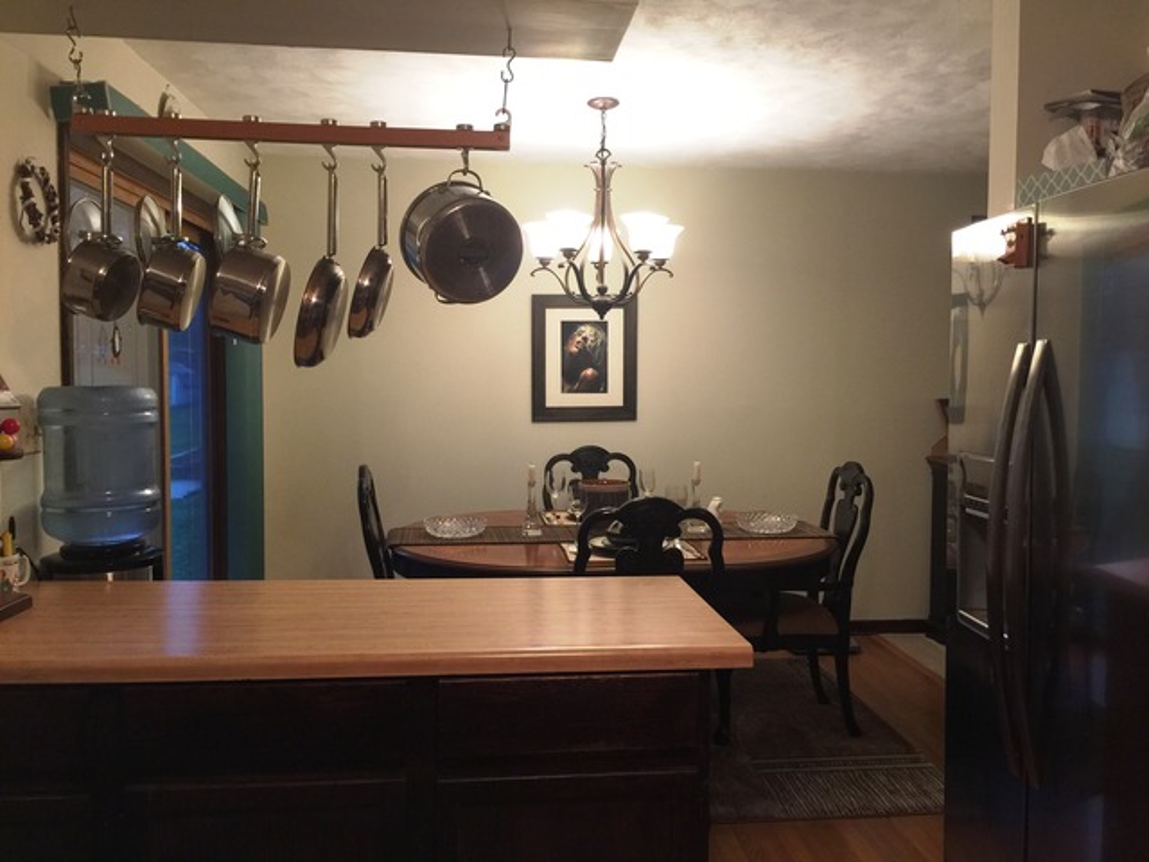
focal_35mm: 29
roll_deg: -0.8
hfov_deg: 61.7
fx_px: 963
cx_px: 574
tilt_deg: -4.1
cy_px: 431
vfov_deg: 48.2
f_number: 2.2
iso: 50
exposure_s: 1/15
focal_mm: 4.15
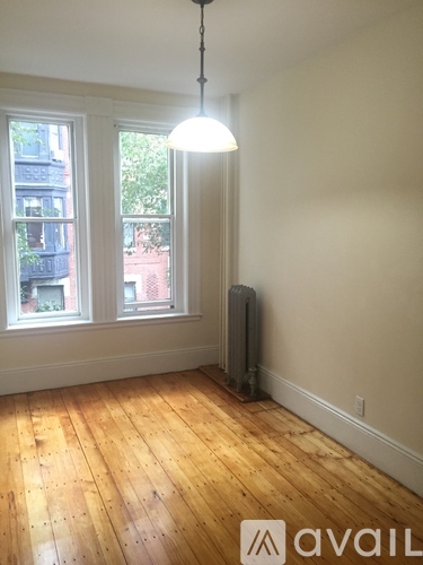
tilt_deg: -6.4
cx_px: 212
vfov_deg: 61.7
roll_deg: -0.4
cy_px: 282
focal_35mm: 29
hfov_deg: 48.2
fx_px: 472
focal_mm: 4.15
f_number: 2.2
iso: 125
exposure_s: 1/30
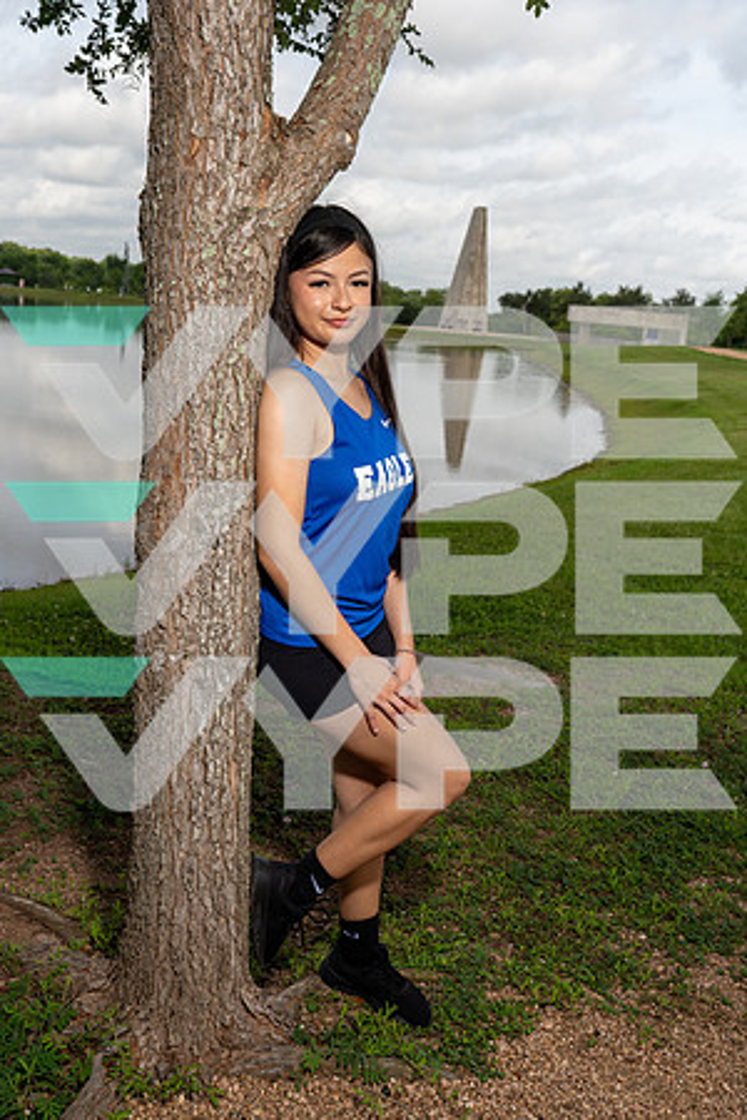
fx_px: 1089
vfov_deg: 54.4
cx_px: 374
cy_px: 560
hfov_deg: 37.9
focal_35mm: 35
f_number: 8
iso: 100
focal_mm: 35
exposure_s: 1/250
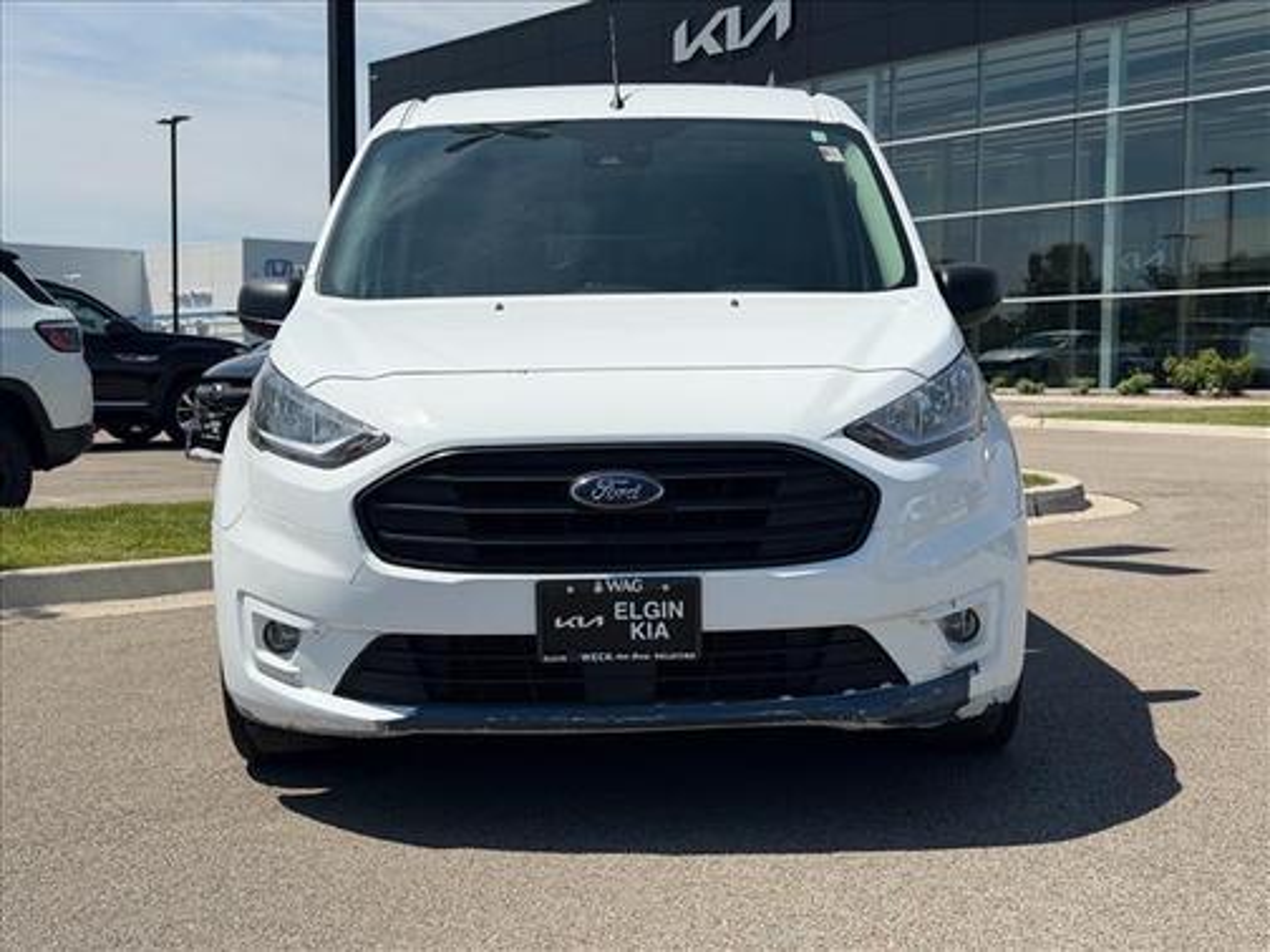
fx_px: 1761
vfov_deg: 30.3
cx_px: 635
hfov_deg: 39.7
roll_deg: +0.3
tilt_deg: -4.2
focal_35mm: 48
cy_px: 476
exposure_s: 1/9901
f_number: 1.78
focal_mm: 6.76
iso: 64
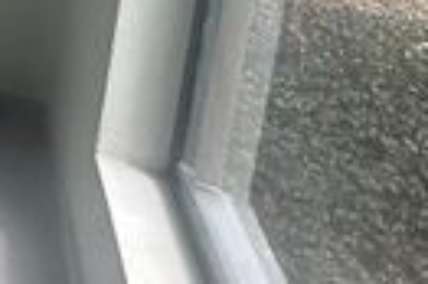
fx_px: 879
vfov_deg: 14.6
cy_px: -310
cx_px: -570
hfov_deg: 15.7
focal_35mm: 74
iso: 40
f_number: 2.2
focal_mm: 2.22
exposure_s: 1/183
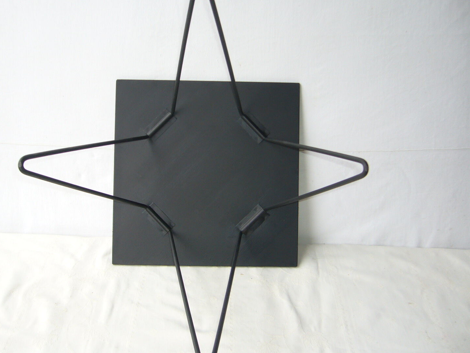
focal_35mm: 39
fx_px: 530
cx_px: 211
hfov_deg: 47.8
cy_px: 176
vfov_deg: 36.8
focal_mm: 5.8
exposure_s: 1/80
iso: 80
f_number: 2.8
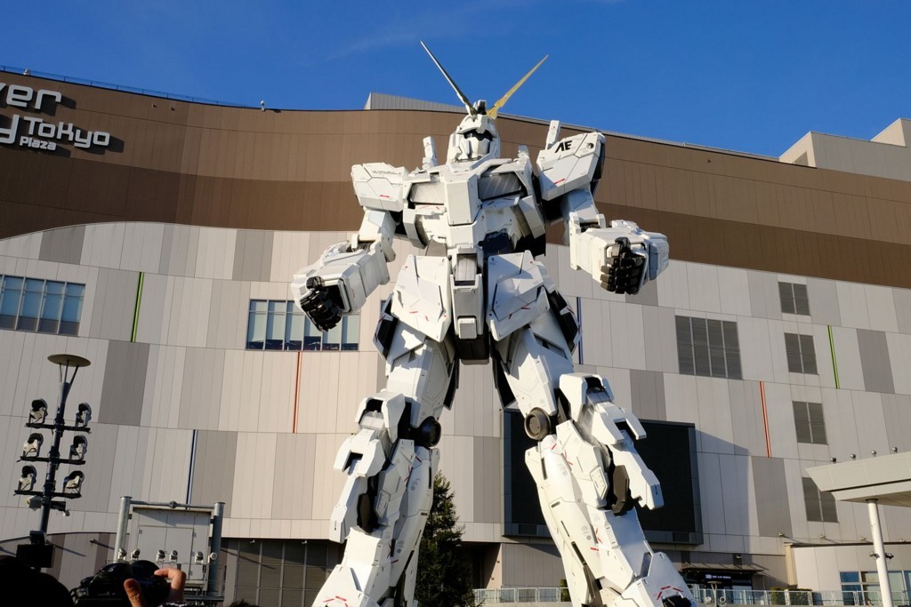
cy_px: 304
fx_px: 911
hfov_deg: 53.1
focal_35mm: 36
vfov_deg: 36.9
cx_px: 456
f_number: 16
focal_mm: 24.3
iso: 400
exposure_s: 1/180
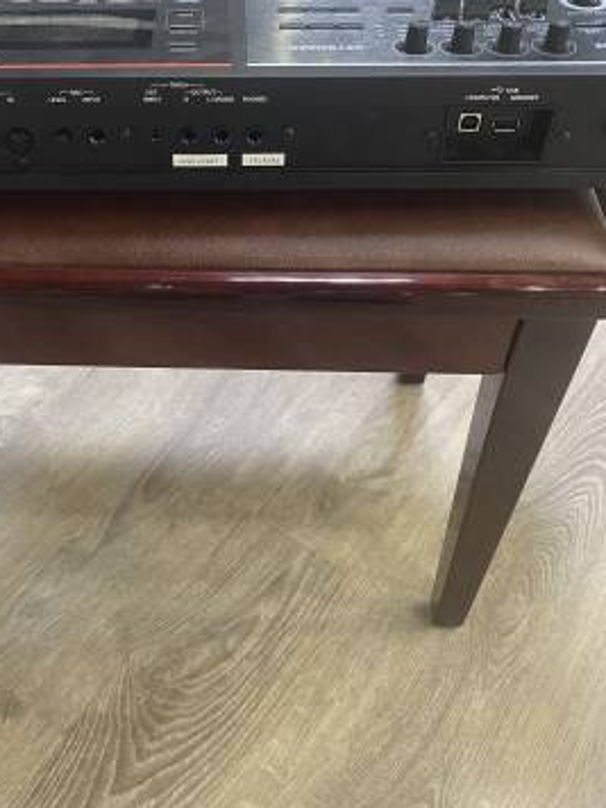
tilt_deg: -51.3
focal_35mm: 38
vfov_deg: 49.0
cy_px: 386
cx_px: 216
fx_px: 887
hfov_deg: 37.4
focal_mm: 4.25
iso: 200
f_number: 1.8
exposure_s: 1/60
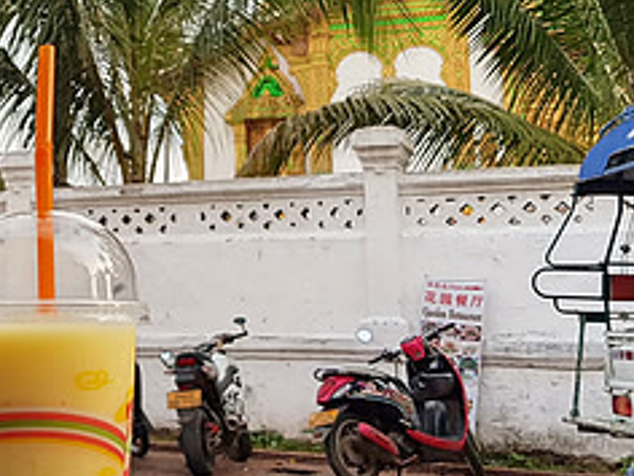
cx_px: 16
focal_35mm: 64
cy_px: 157
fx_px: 1172
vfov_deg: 22.8
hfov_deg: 28.6
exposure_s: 1/100
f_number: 1.7
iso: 64
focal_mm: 4.2
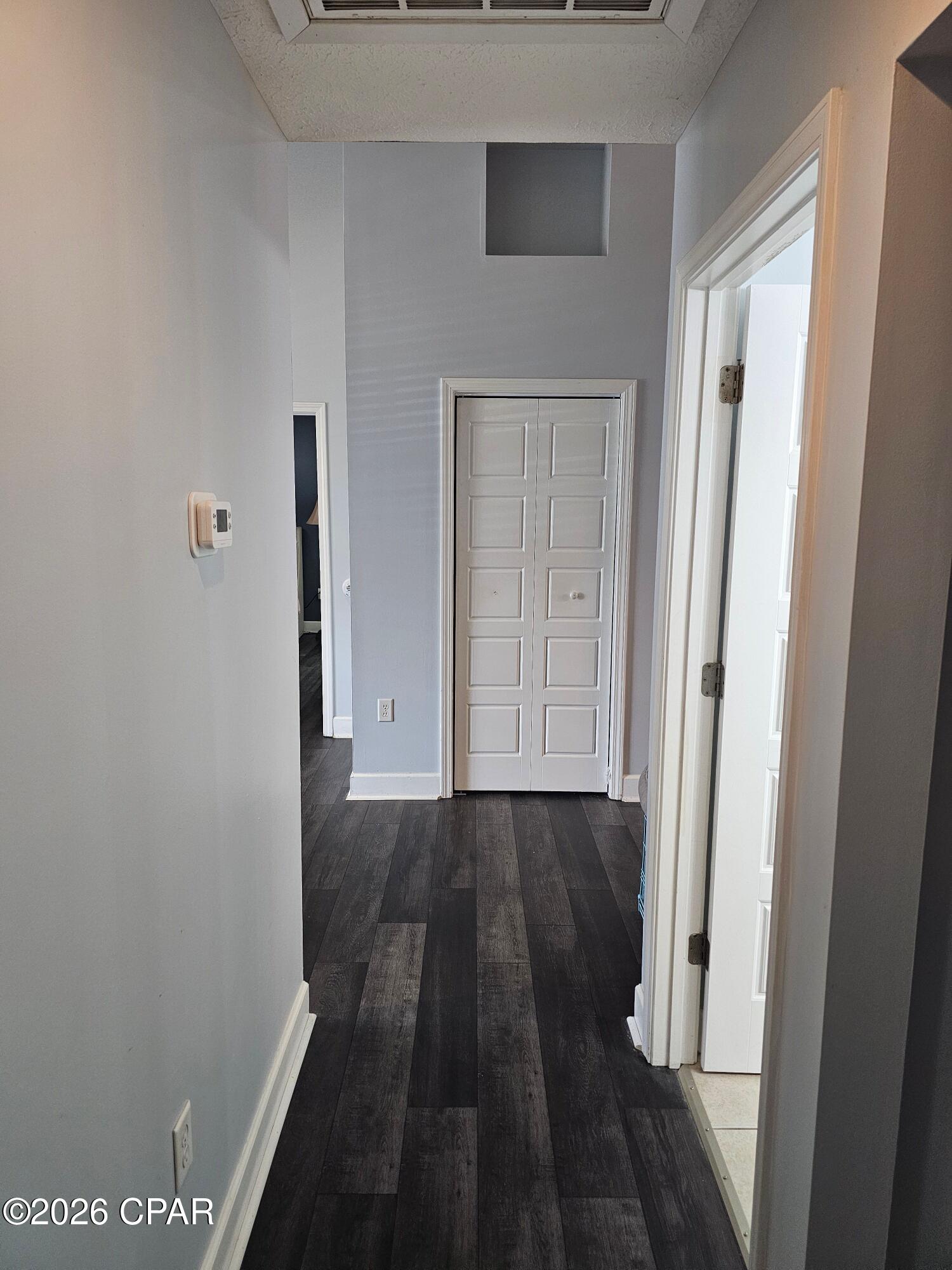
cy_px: 635
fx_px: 843
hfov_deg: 58.9
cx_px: 476
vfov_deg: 73.9
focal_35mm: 23
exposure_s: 1/120
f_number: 1.7
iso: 400
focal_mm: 6.3
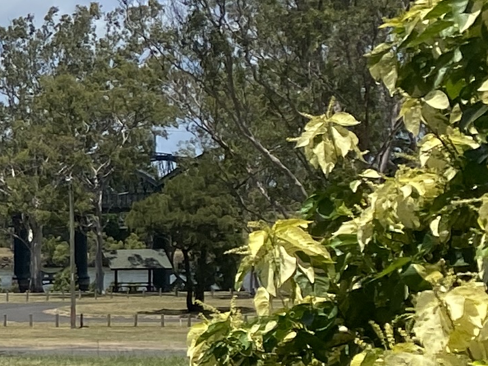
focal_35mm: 146
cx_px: -742
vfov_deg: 10.2
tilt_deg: -0.5
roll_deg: -0.4
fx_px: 2059
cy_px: 255
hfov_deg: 11.0
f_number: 1.8
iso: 32
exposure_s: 1/3610
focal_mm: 4.25
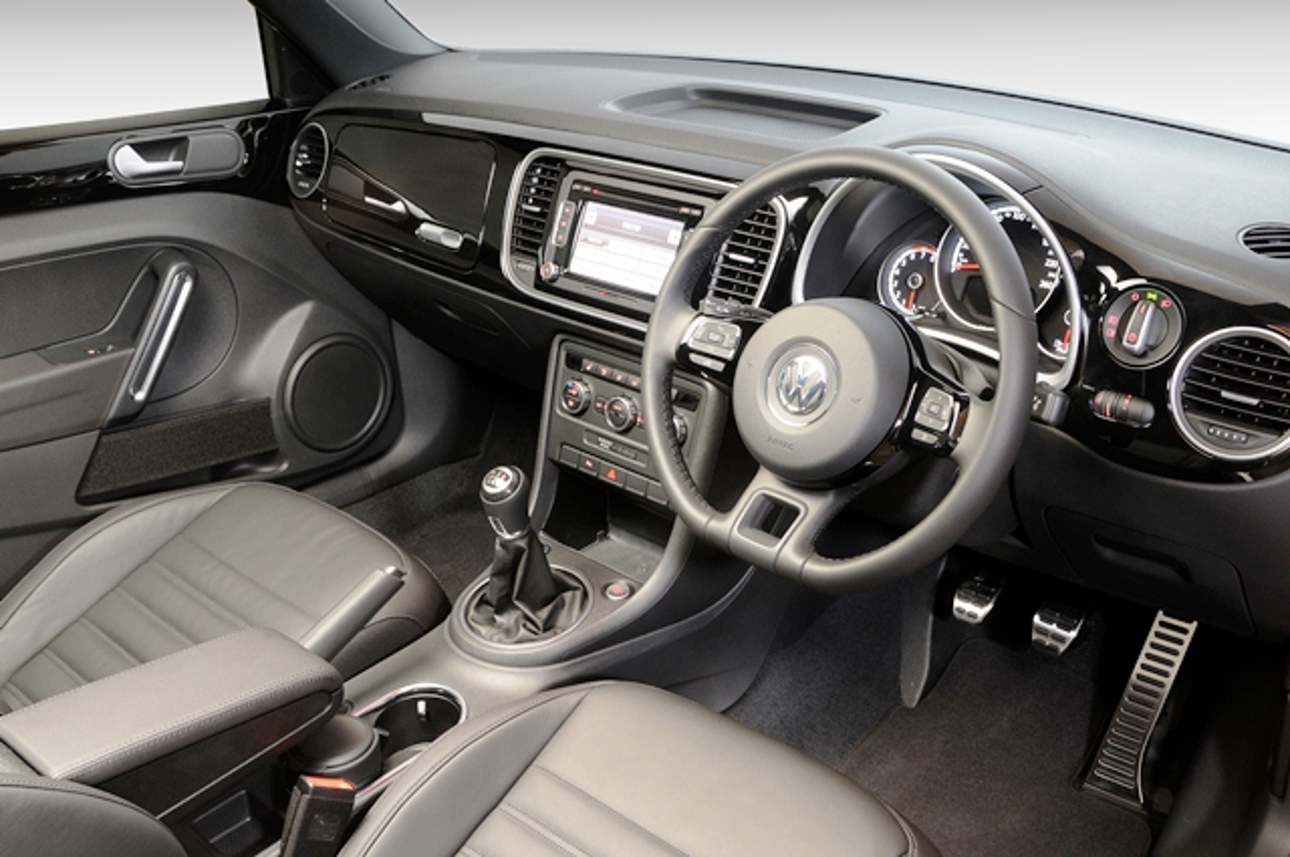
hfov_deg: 53.2
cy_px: 428
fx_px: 1288
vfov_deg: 36.8
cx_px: 645
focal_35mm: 36
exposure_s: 10
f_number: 9
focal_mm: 24
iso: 320
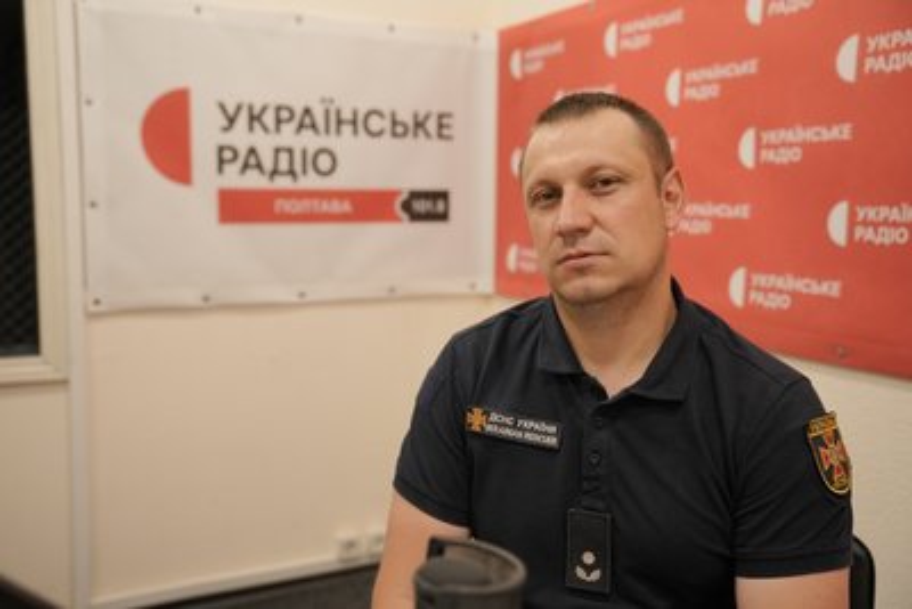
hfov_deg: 54.4
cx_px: 456
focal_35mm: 35
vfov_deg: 37.9
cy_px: 304
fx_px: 887
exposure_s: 1/320
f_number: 2.8
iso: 2500
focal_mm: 35
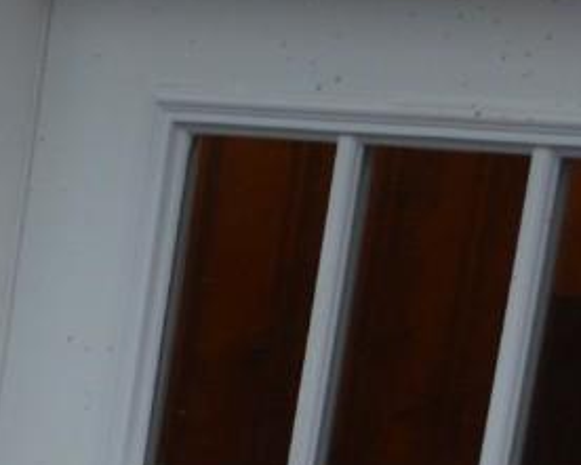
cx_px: -1330
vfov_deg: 7.7
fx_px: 3234
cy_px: 1086
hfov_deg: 8.2
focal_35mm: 188
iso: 400
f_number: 5
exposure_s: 1/100
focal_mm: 18
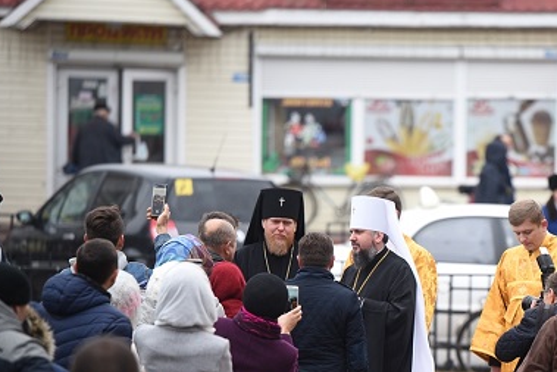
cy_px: 312
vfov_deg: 3.7
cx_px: 472
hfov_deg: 5.6
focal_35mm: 369
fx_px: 5711
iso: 400
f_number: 2.8
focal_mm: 200
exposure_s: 1/200
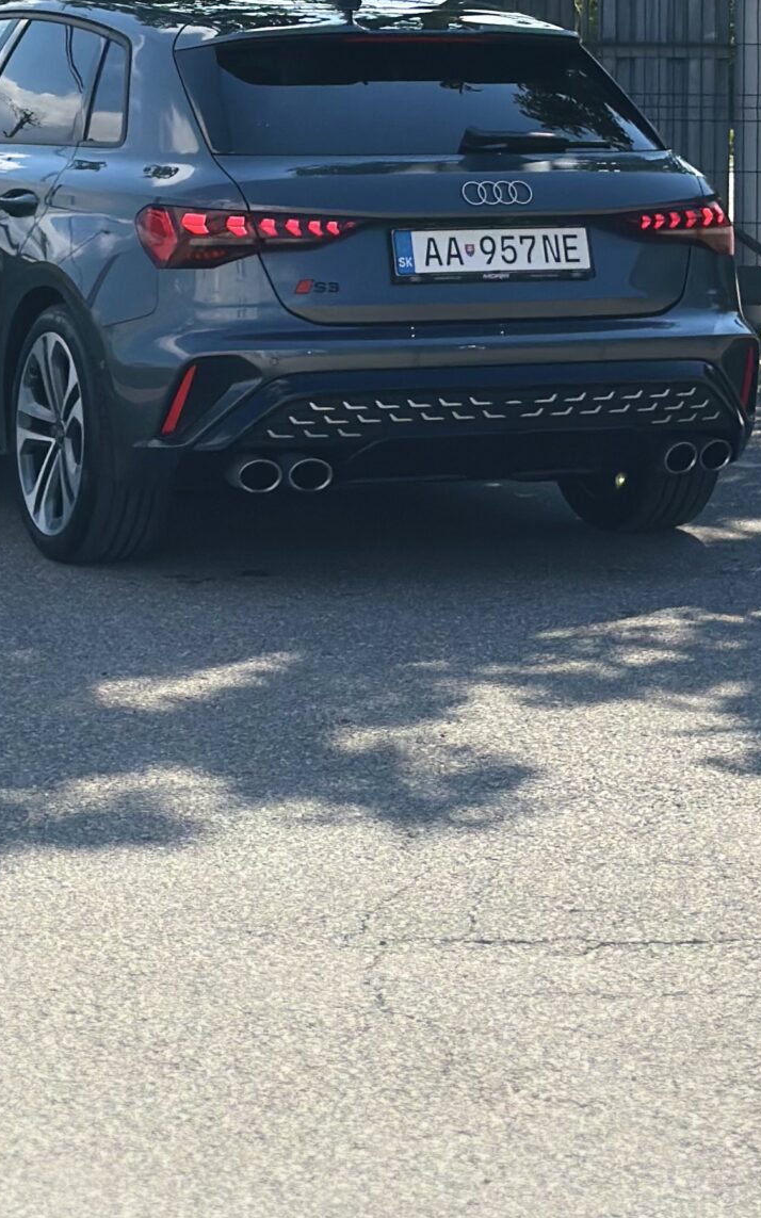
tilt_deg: +1.2
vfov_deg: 17.6
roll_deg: -1.2
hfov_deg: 11.5
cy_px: -128
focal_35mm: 114
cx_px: 245
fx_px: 3784
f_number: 1.78
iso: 100
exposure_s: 1/6623
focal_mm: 6.86
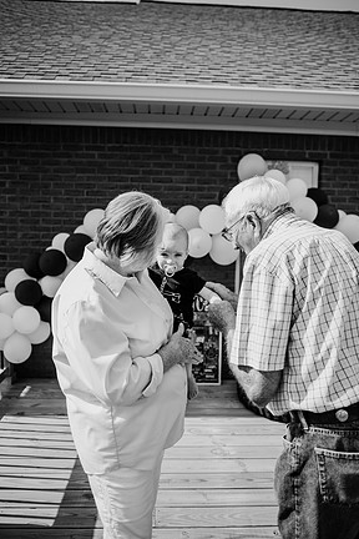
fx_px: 374
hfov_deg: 51.3
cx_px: 178
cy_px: 260
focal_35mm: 25
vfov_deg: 71.5
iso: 100
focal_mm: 24
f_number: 2.2
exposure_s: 1/1250
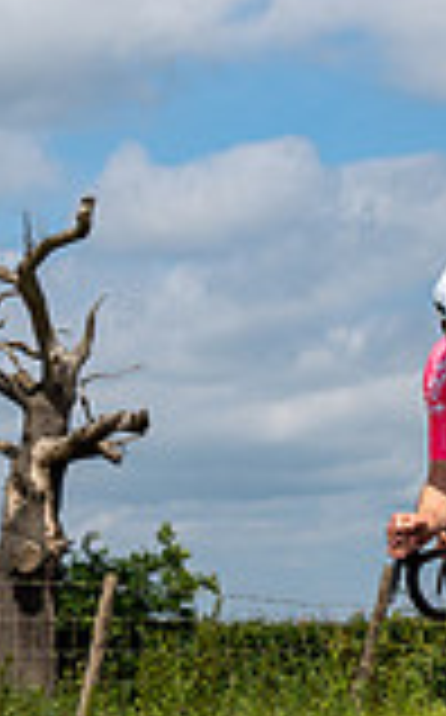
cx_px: 490
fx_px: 3627
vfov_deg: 11.2
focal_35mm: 186
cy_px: 551
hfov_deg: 7.0
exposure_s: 1/1250
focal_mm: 35
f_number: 6.3
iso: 100
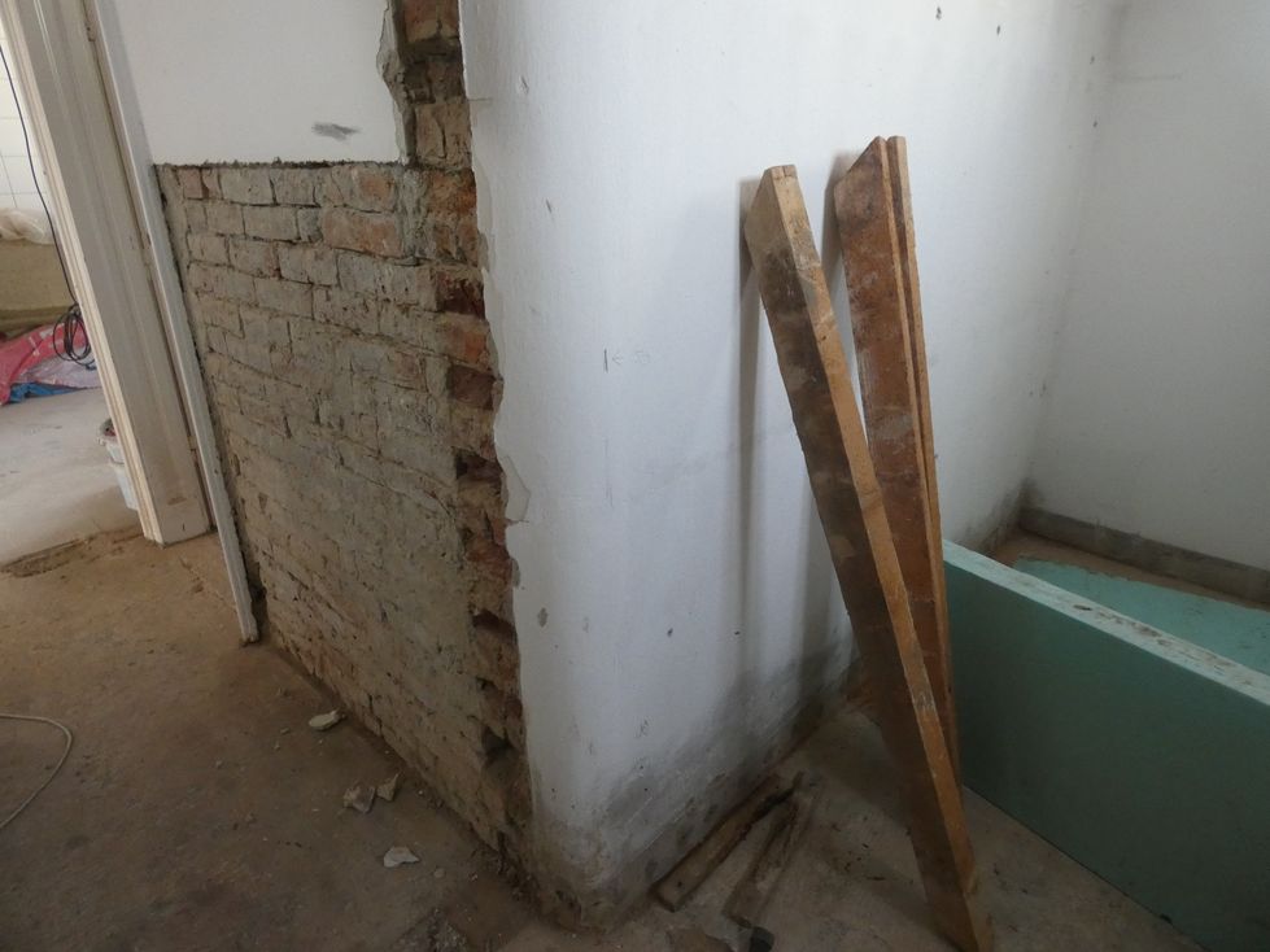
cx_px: 635
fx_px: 734
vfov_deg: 66.0
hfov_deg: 81.8
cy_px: 476
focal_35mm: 20
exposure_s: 1/60
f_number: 2.8
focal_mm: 3.6
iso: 500
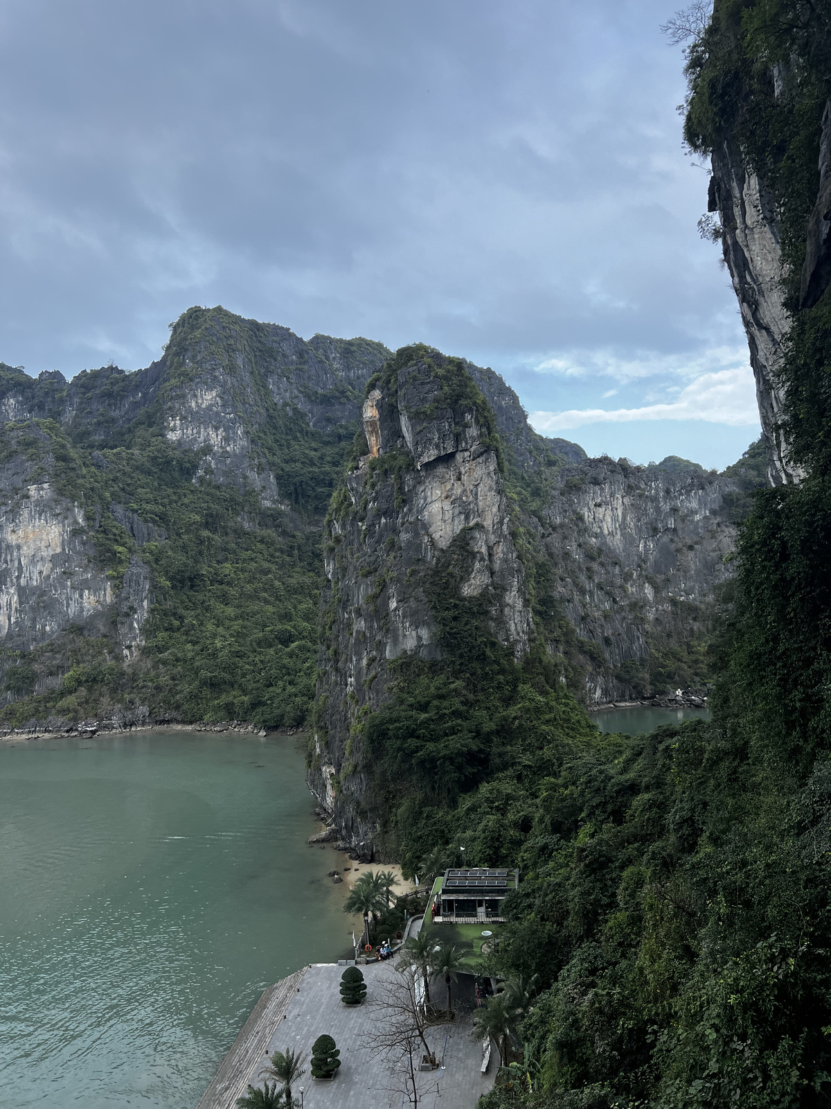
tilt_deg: +2.3
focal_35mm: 26
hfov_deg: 53.1
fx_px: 832
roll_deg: +2.3
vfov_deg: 67.3
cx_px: 416
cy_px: 554
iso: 50
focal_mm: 5.7
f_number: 1.5
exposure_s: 1/1124
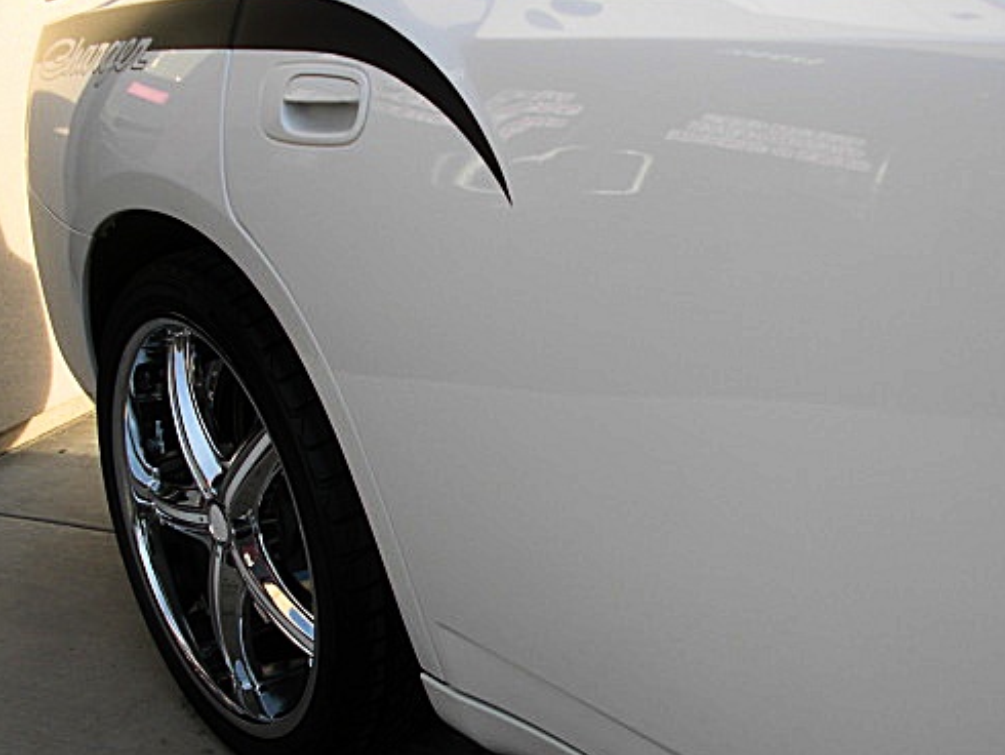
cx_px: 546
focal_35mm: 47
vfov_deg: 30.9
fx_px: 1365
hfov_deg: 40.4
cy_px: 369
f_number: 2.8
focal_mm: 6.3
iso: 50
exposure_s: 1/250
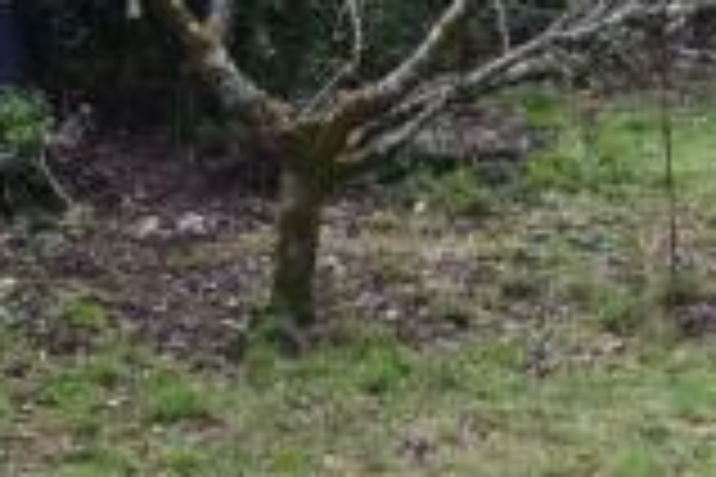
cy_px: 65
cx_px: 633
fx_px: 3064
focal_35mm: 154
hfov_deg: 13.2
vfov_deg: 8.9
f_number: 9
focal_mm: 25
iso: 400
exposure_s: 1/125
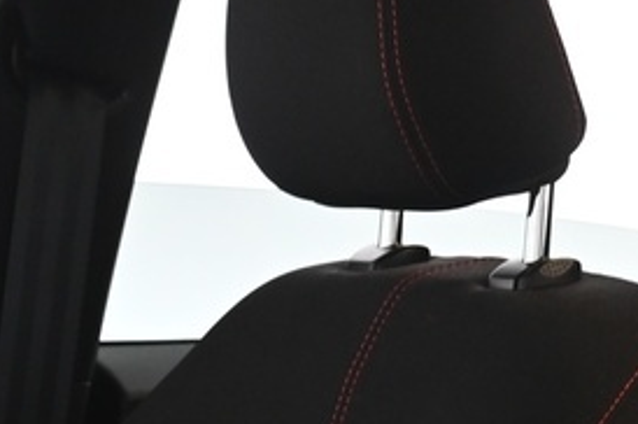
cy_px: 699
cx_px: 12
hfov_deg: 11.5
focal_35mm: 178
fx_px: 3151
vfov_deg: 7.5
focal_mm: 30
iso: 1000
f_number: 4
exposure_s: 1/15
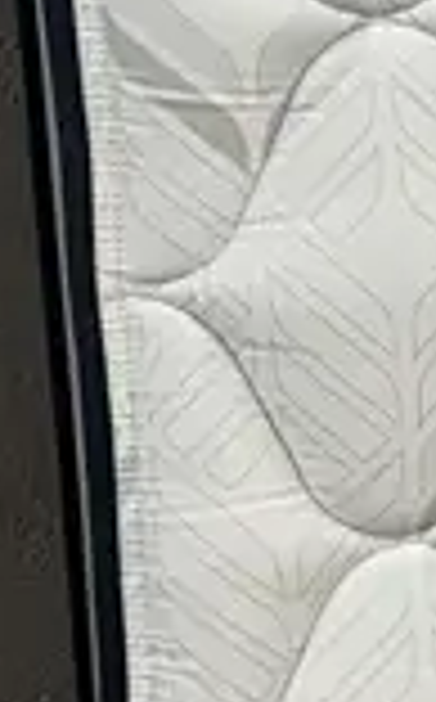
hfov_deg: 7.3
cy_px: 320
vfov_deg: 12.6
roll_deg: -3.1
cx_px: 1061
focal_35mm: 167
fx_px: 3187
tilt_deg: -21.6
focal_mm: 6.86
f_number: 1.78
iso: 100
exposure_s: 1/100
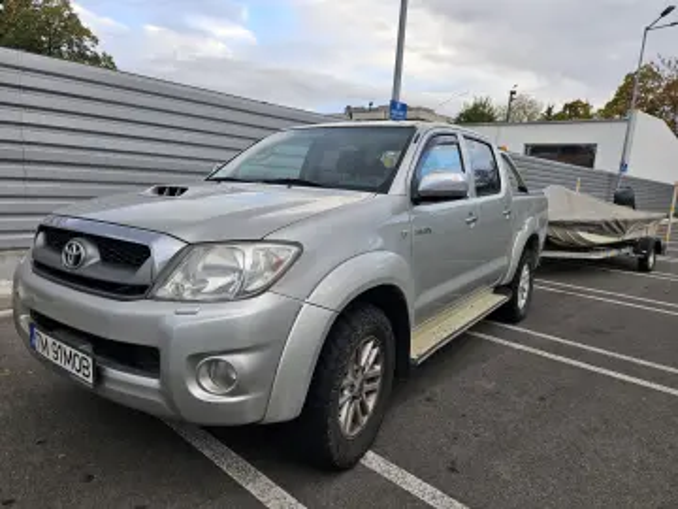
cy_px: 254
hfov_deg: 73.9
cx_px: 339
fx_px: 450
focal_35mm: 23
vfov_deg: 58.9
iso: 80
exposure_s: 1/180
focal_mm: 5.4
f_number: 1.8
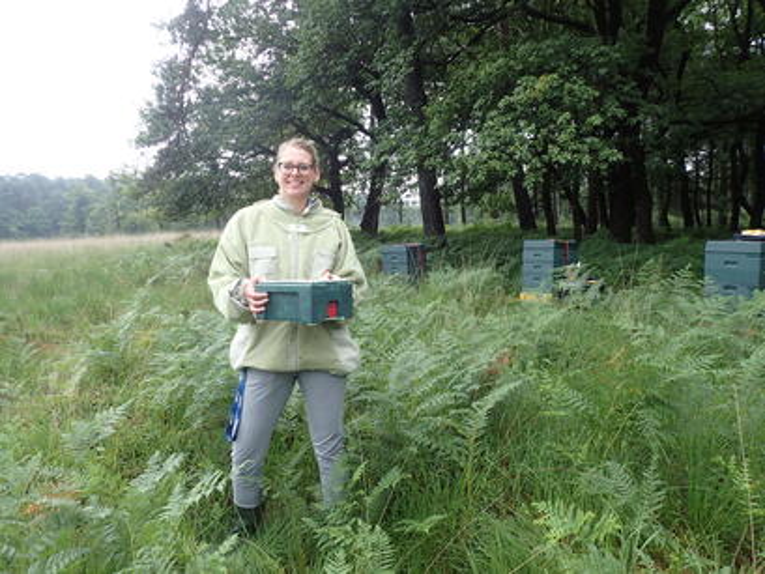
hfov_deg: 69.4
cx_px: 382
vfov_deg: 54.9
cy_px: 287
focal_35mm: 25
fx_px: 553
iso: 200
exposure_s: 1/125
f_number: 2.8
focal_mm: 4.5
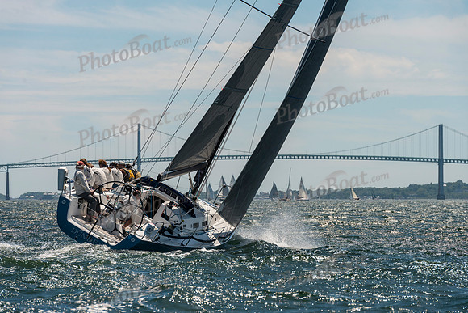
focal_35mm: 211
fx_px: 2739
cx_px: 241
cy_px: 156
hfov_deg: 9.8
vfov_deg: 6.5
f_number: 10
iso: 280
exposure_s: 1/1250
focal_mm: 200
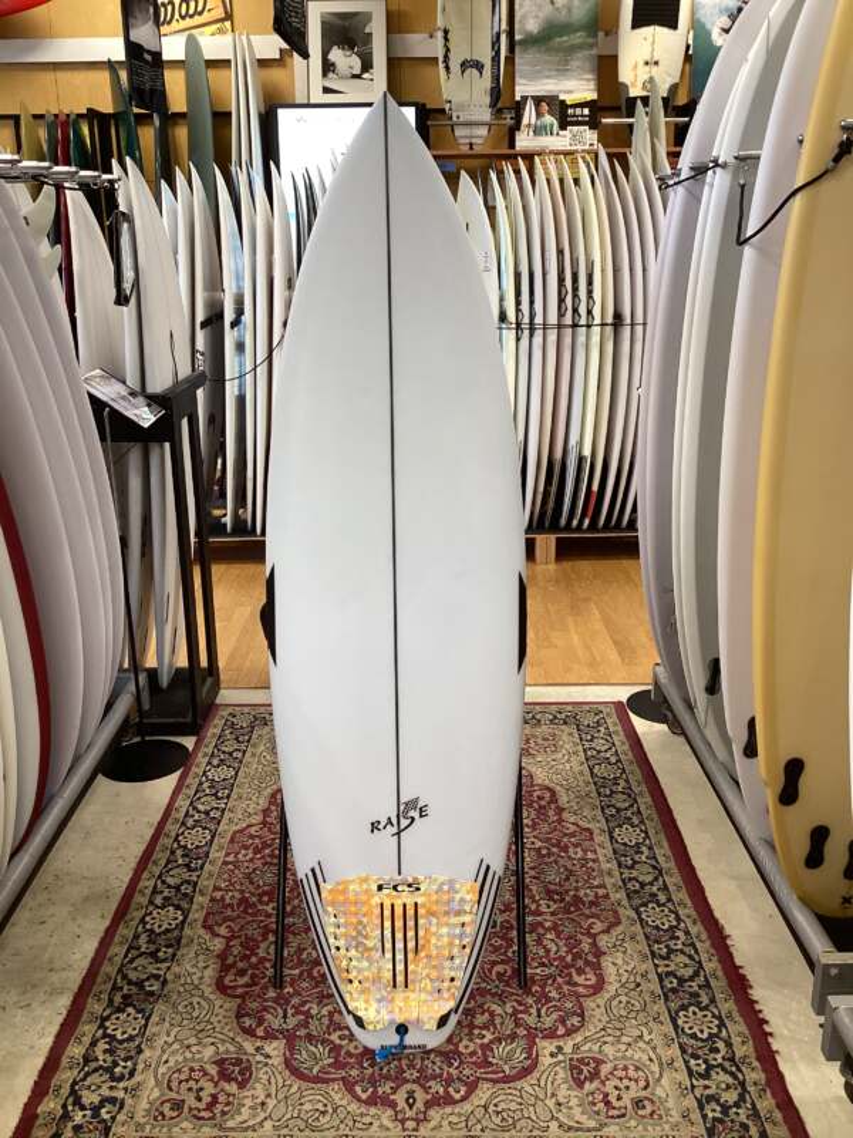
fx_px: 1019
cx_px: 426
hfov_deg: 45.4
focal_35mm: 31
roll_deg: -1.8
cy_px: 569
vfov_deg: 58.4
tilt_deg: -17.8
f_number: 2.4
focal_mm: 3.3
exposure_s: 1/60
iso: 80
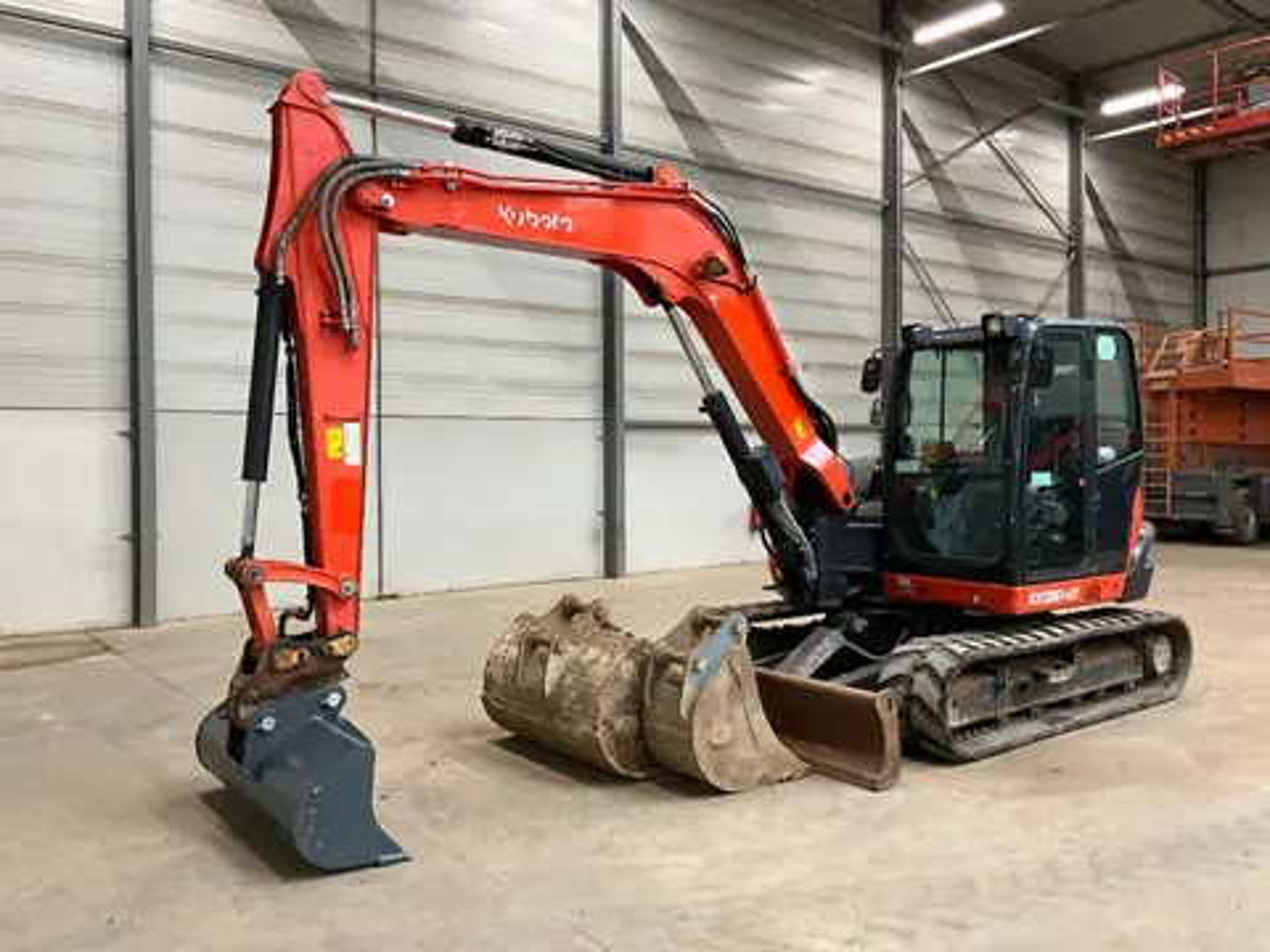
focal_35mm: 29
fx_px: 1064
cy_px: 476
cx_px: 635
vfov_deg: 48.2
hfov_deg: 61.7
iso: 160
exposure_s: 1/60
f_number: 1.8
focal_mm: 3
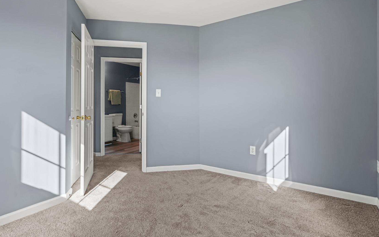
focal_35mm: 20
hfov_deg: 85.9
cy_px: 103
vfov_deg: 60.4
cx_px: 171
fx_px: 203
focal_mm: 15.5
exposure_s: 1/13
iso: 160
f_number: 7.1
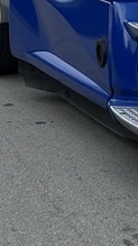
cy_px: -115
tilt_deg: +1.6
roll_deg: -0.5
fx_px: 1009
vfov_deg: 13.2
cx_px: 348
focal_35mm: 155
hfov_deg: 7.3
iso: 50
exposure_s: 1/3356
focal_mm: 5.7
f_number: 1.5
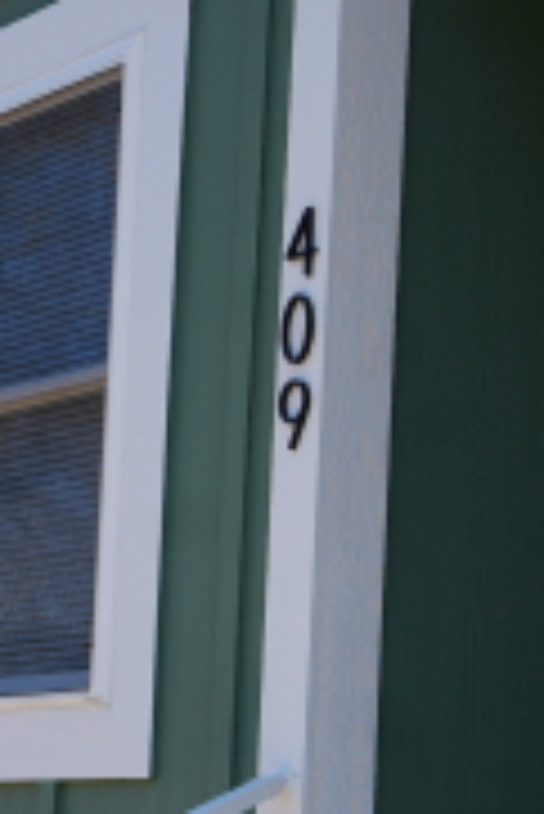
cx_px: 344
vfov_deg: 17.3
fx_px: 2624
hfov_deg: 11.8
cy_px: 783
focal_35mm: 116
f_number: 5
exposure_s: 1/320
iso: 80
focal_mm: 28
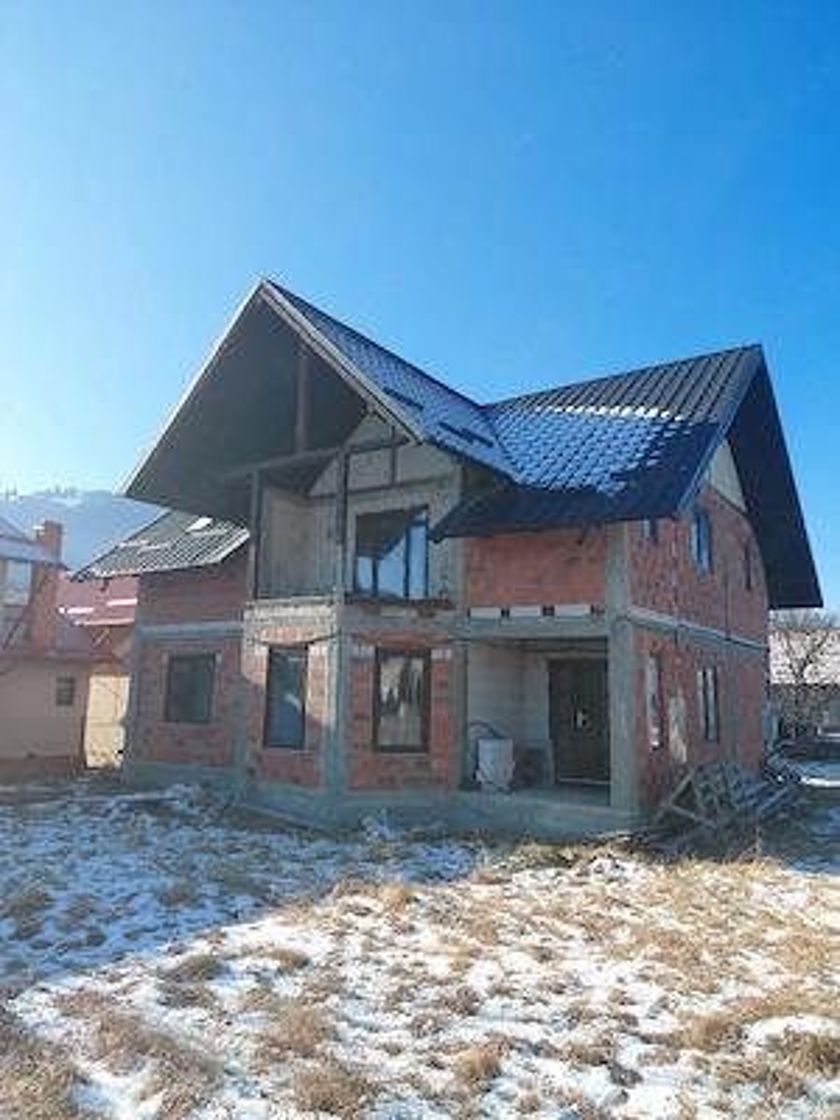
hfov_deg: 54.9
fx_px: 809
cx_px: 420
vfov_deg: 69.4
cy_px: 560
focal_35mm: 25
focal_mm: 4.69
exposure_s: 1/1429
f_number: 1.8
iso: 50
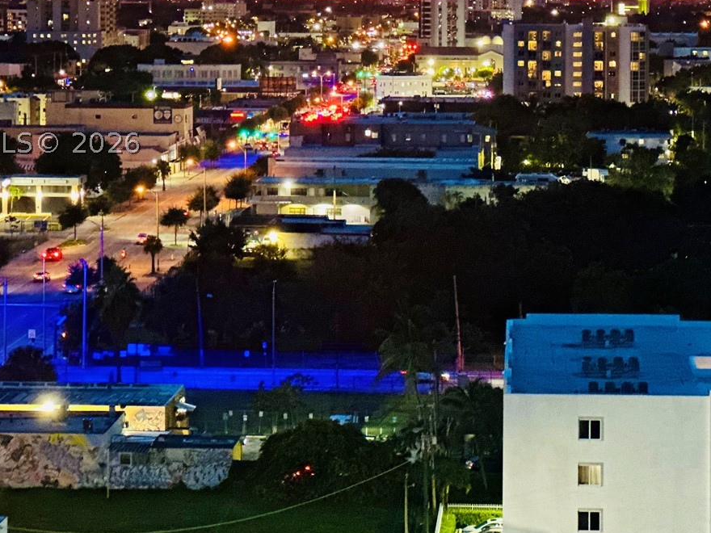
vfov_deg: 10.6
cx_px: 388
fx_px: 2876
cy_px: 143
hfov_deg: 14.1
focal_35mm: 140
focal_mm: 9
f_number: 2.8
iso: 1250
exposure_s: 1/15
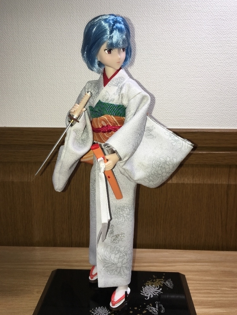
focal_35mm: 30
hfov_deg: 46.8
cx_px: 121
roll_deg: -0.7
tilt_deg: -10.3
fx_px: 274
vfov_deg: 59.9
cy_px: 153
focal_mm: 4.15
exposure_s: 1/65
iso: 25
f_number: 2.2
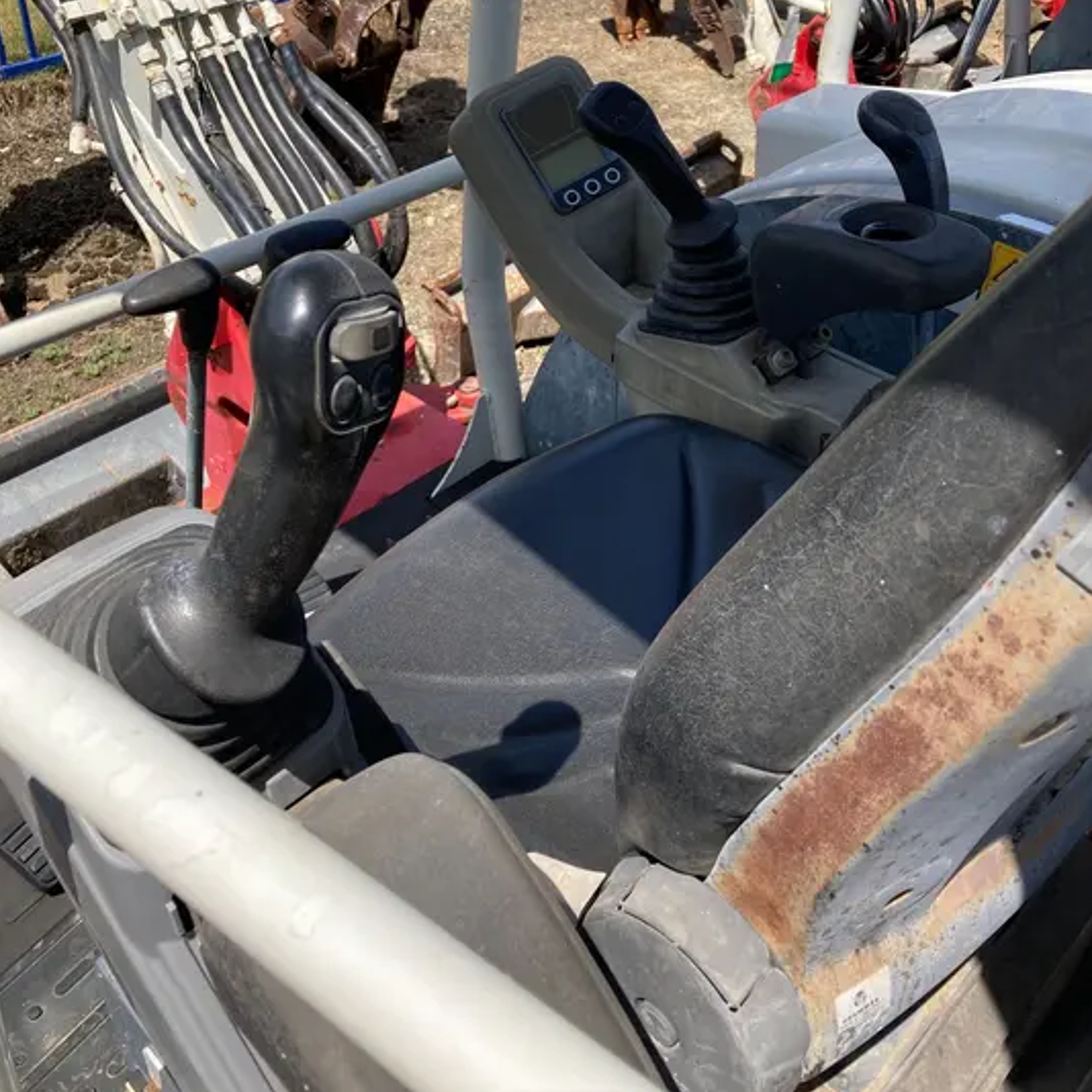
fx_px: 1213
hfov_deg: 48.5
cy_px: 349
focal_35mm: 34
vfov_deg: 47.5
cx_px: 544
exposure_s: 1/1033
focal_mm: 3.99
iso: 20
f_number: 1.8
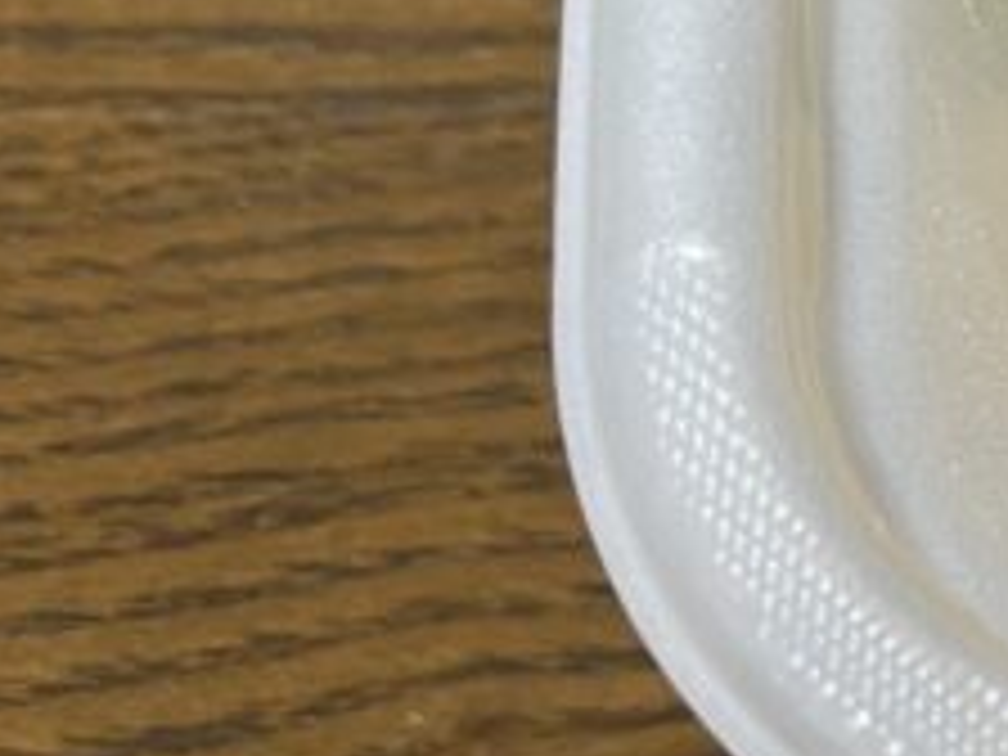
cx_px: 2043
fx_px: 3465
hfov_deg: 13.9
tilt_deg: -58.3
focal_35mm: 119
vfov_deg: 12.3
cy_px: -9
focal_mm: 5.7
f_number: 1.5
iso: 80
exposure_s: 1/60
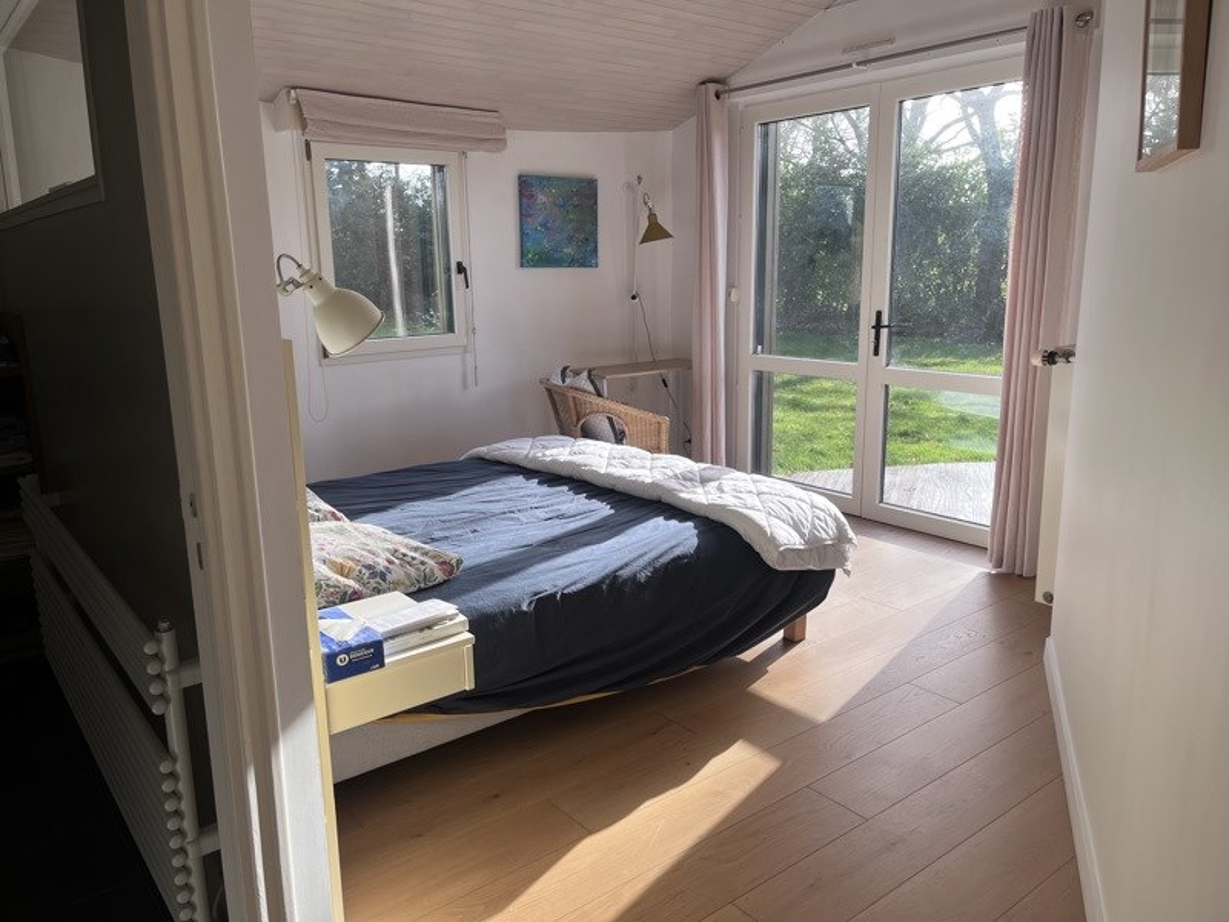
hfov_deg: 67.3
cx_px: 614
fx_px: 923
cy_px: 461
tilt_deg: -12.4
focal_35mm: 26
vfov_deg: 53.1
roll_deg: +1.7
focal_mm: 5.1
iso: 50
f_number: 1.6
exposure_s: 1/552
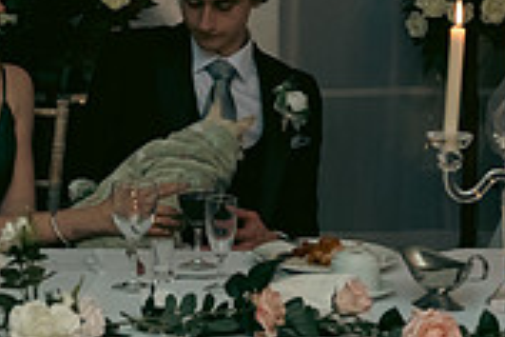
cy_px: 4
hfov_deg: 13.1
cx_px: 154
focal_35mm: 157
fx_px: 2202
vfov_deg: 8.7
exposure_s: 1/160
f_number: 3.5
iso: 800
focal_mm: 48
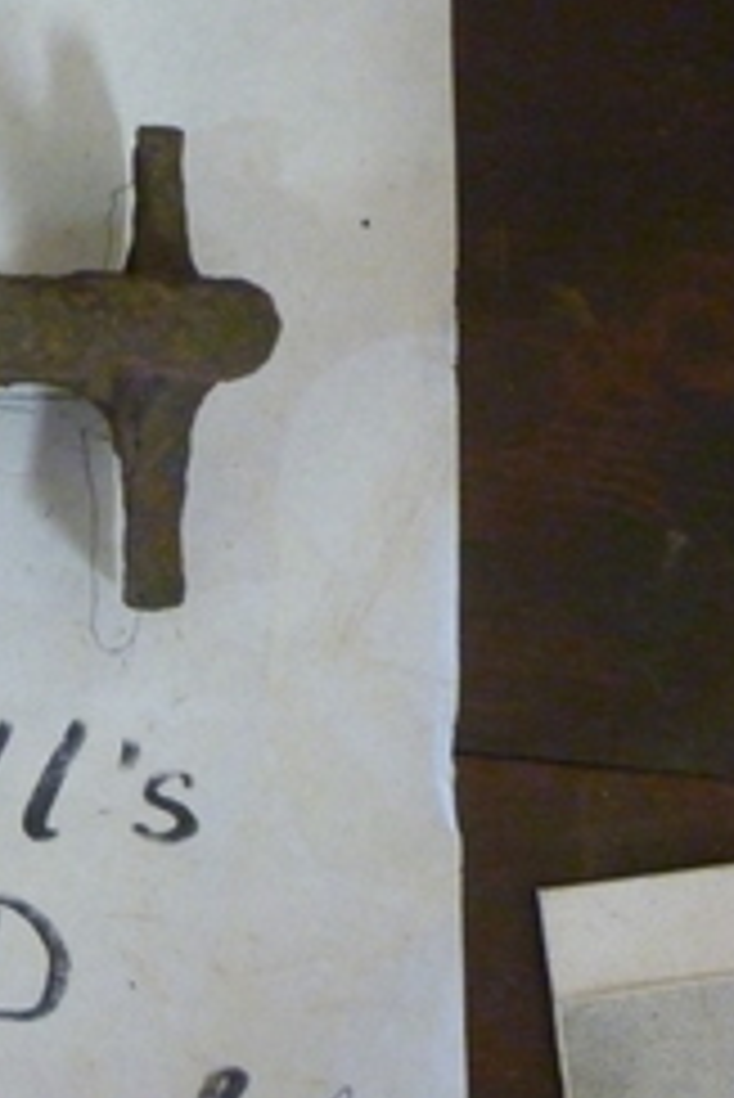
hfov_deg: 14.6
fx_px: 2748
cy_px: 272
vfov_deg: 22.4
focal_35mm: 90
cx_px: -212
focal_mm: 7.4
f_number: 4.2
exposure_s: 1/30
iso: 800
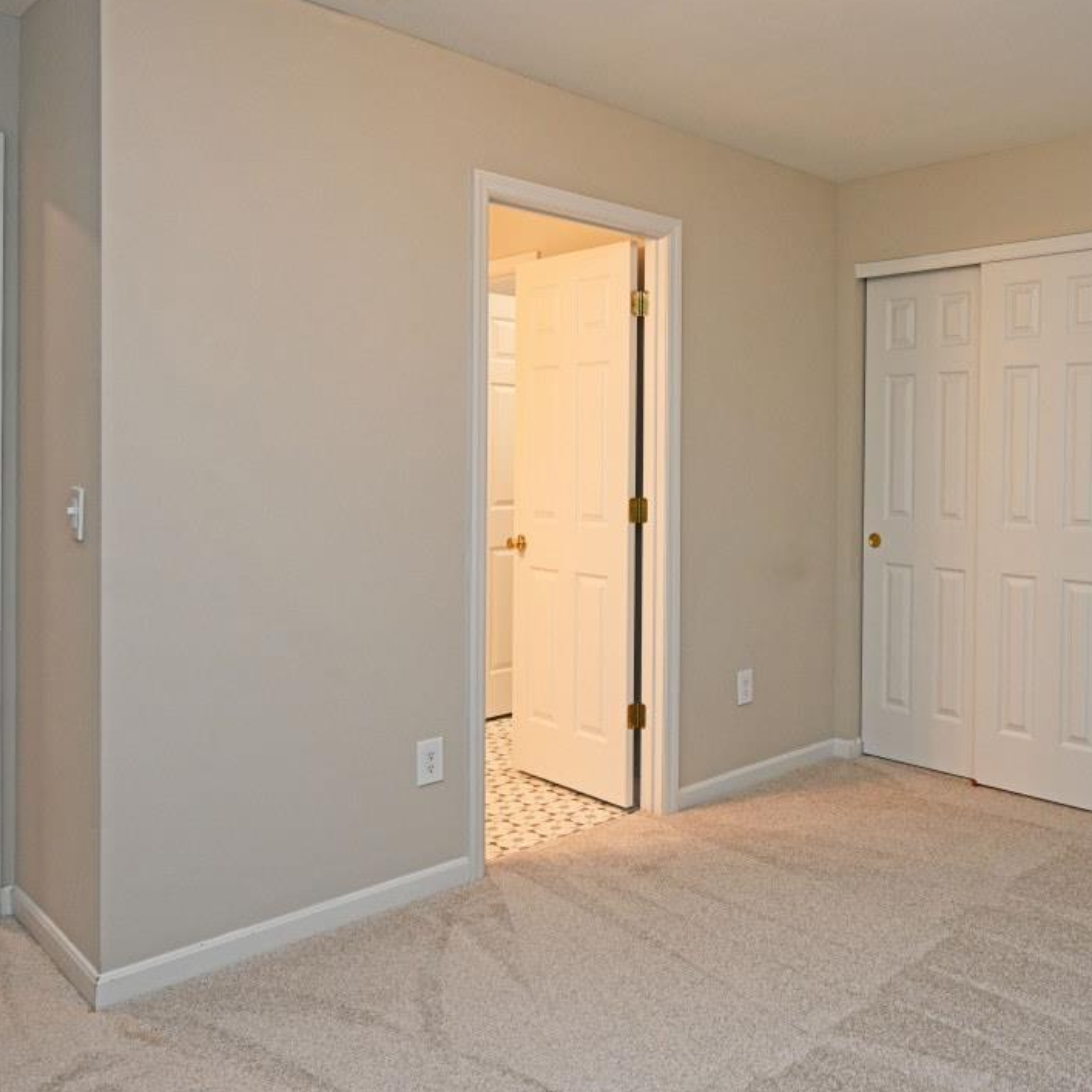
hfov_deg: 55.5
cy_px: 464
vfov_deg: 57.2
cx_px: 777
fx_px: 996
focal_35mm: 28
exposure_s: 1/60
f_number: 4
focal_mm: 15.5
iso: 450
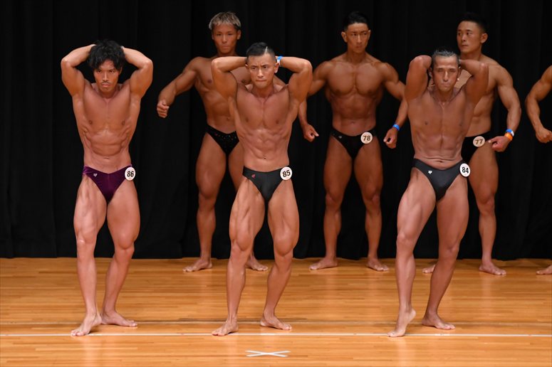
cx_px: 276
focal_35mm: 270
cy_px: 184
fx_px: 4138
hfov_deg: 7.6
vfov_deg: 5.1
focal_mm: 180
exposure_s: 1/400
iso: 3200
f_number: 5.6
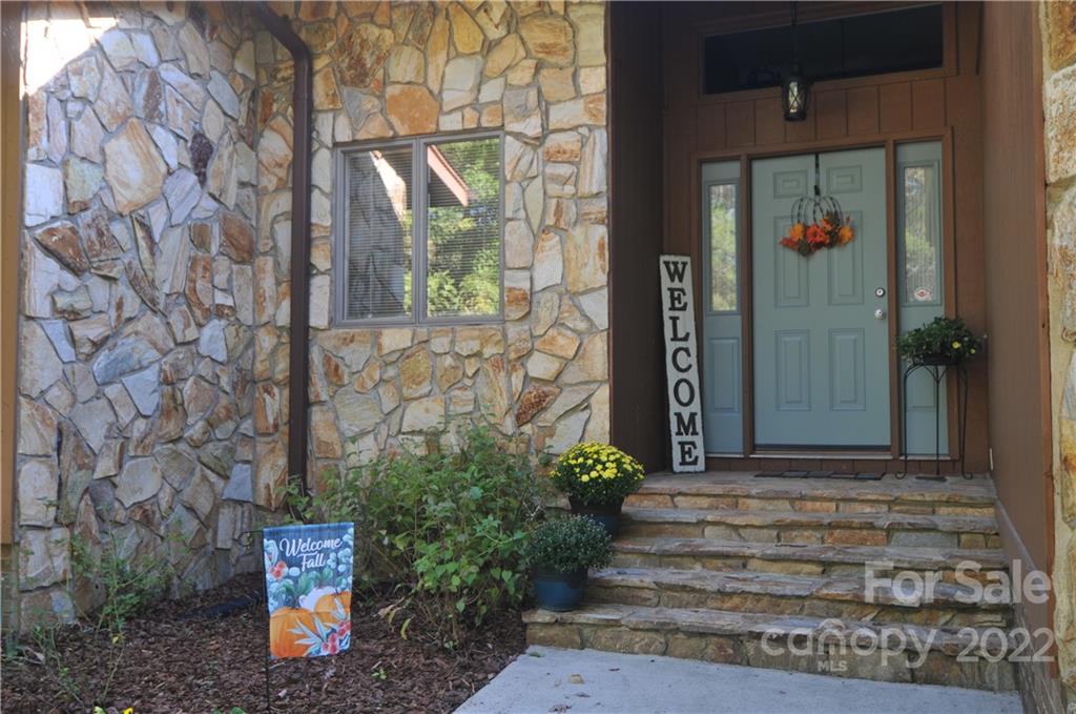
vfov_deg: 36.7
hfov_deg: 53.2
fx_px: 1074
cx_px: 538
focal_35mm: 36
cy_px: 357
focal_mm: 24
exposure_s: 1/80
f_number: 4.5
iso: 200
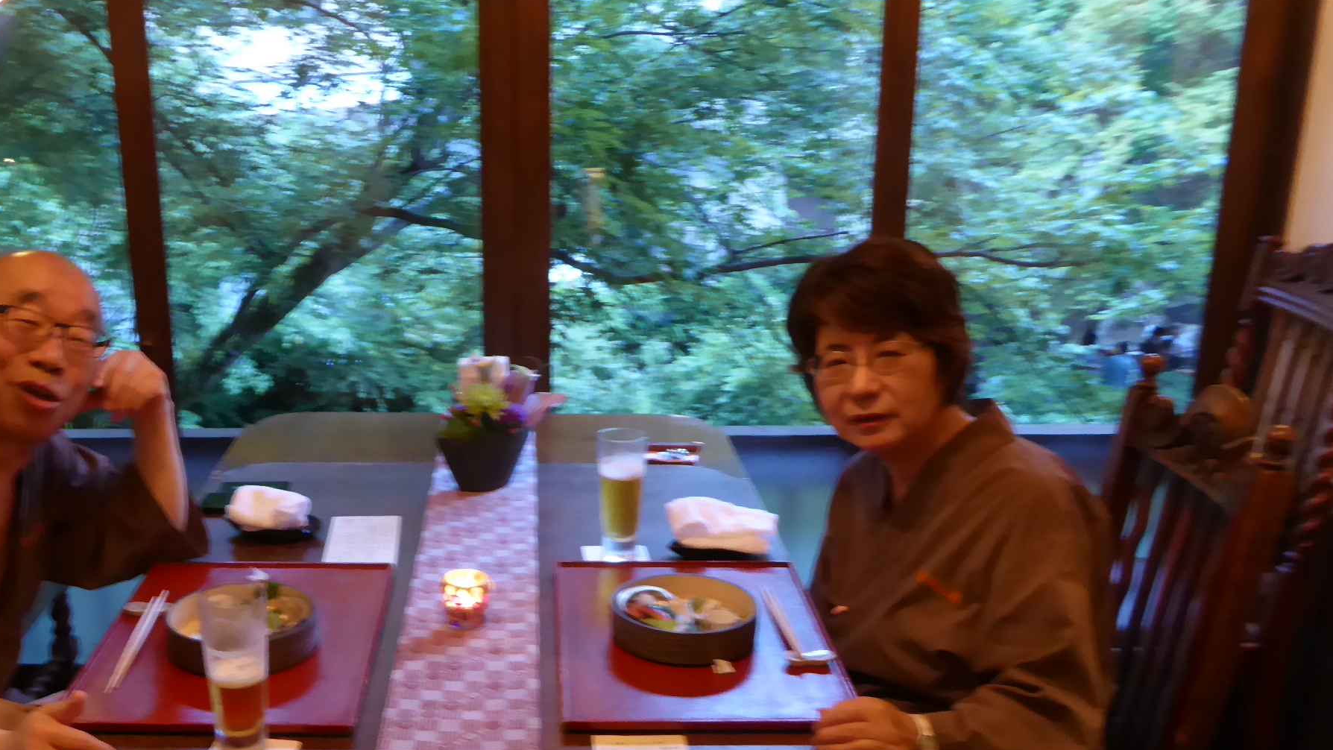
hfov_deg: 51.1
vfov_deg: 30.3
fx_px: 1379
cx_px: 504
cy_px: 484
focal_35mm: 39
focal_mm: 4.3
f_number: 3.3
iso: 400
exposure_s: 1/5
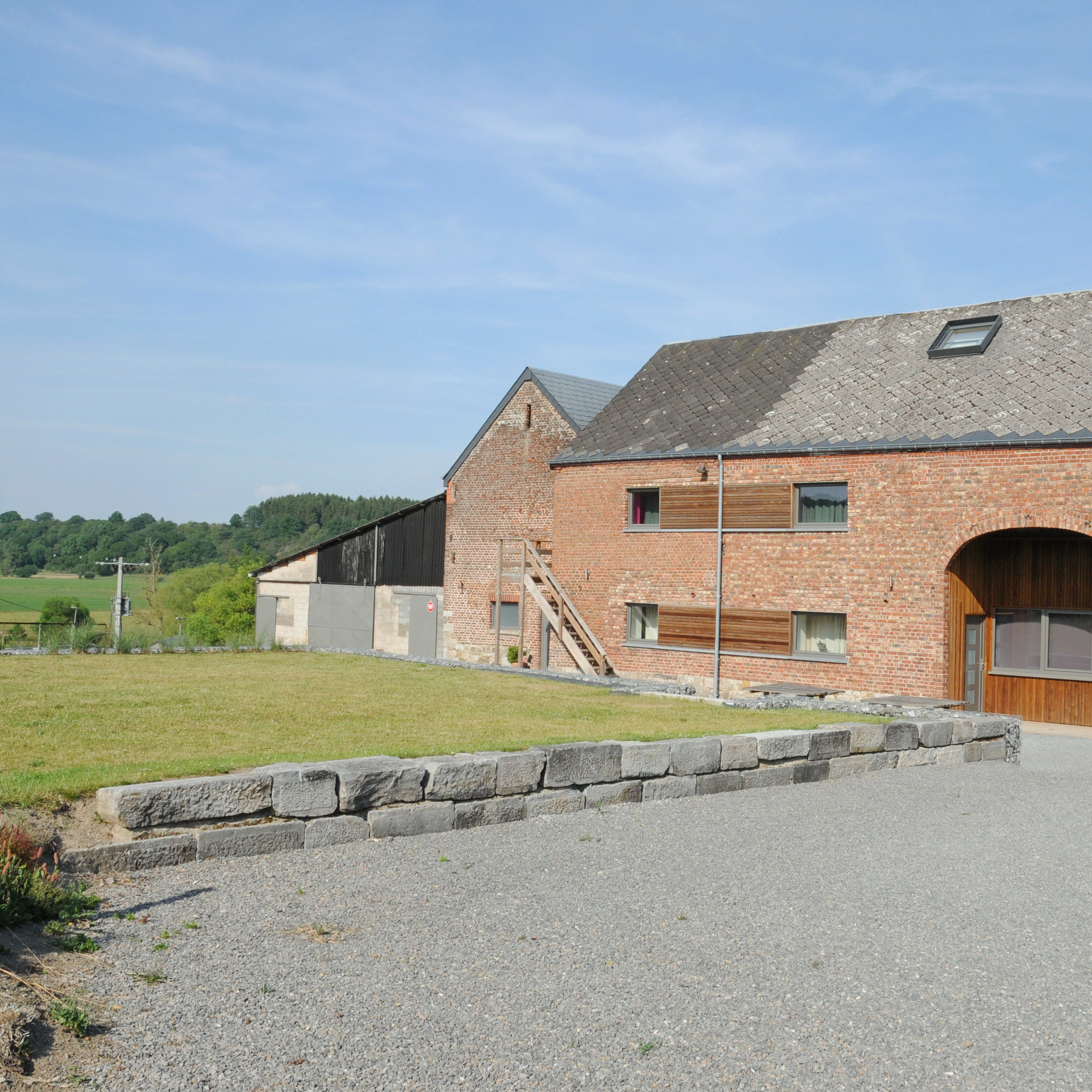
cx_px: 663
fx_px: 1178
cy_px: 518
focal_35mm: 33
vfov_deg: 49.7
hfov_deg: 49.4
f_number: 11
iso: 400
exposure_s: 1/500
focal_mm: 16
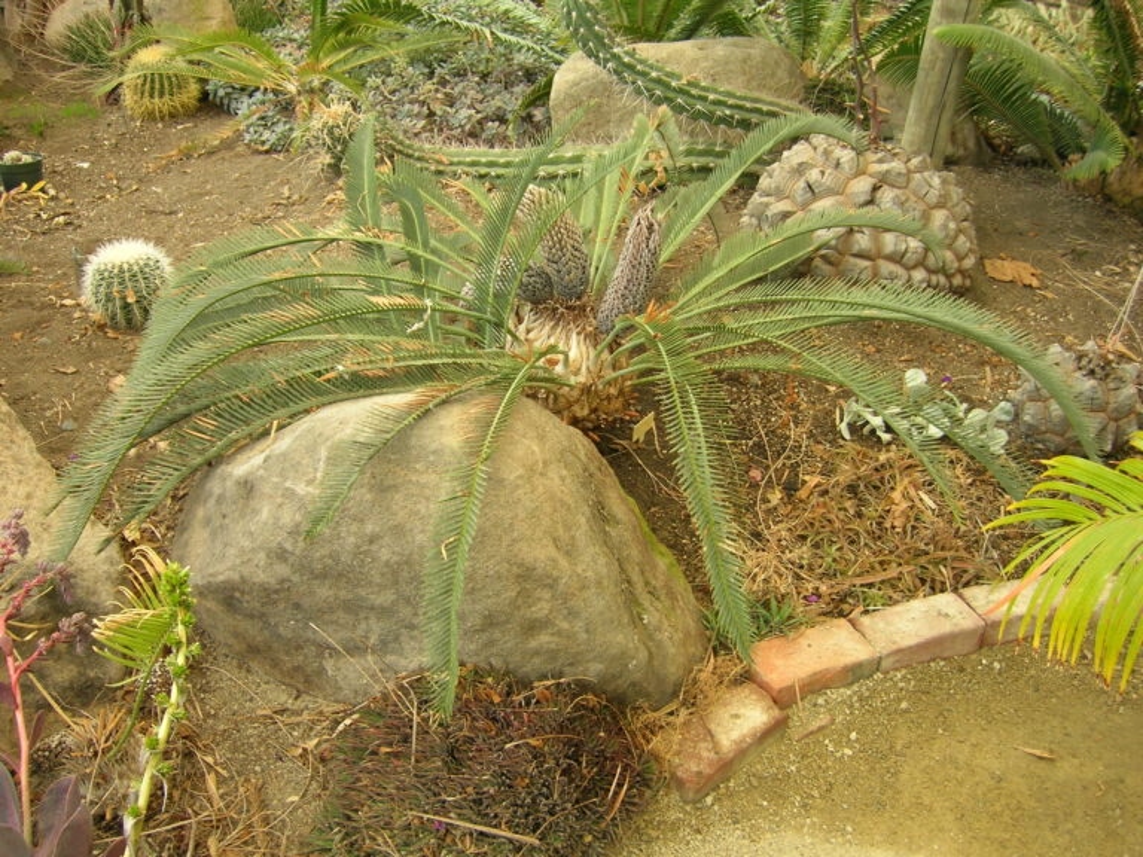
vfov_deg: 41.8
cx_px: 572
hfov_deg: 54.0
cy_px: 428
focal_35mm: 34
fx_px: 1123
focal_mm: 5.7
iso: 50
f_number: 2.9
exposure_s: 1/50.8
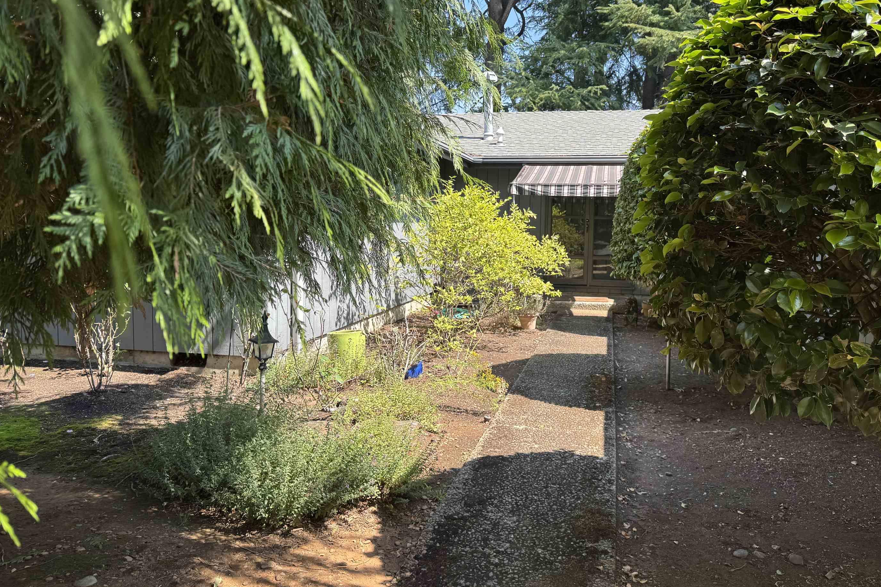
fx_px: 685
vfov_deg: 46.3
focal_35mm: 28
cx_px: 488
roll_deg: -1.4
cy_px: 266
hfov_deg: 65.3
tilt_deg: -3.2
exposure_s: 1/651
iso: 80
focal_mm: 6.76
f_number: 1.78
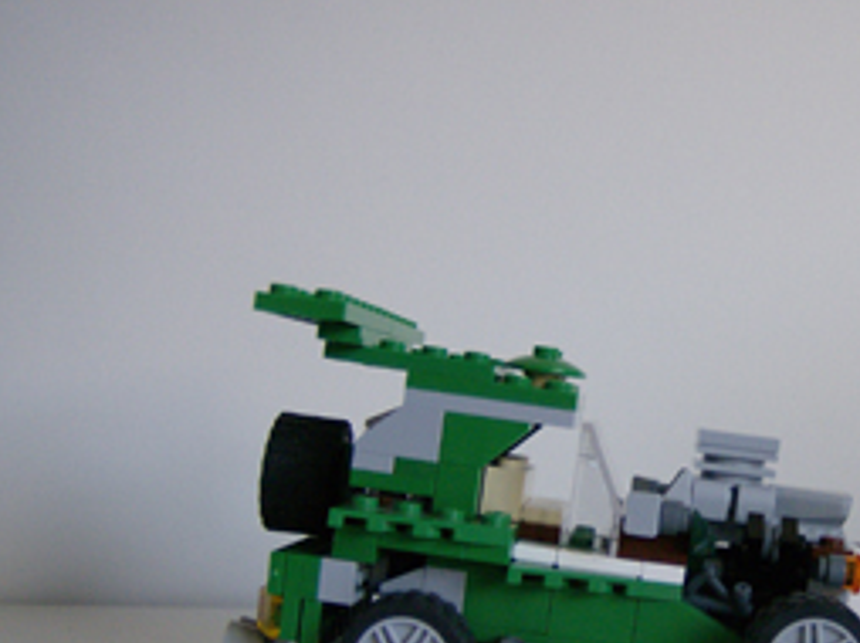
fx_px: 1415
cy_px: 467
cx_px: 670
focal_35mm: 57
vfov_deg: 25.4
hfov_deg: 33.0
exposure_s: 1/64
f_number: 2.8
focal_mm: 6
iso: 148
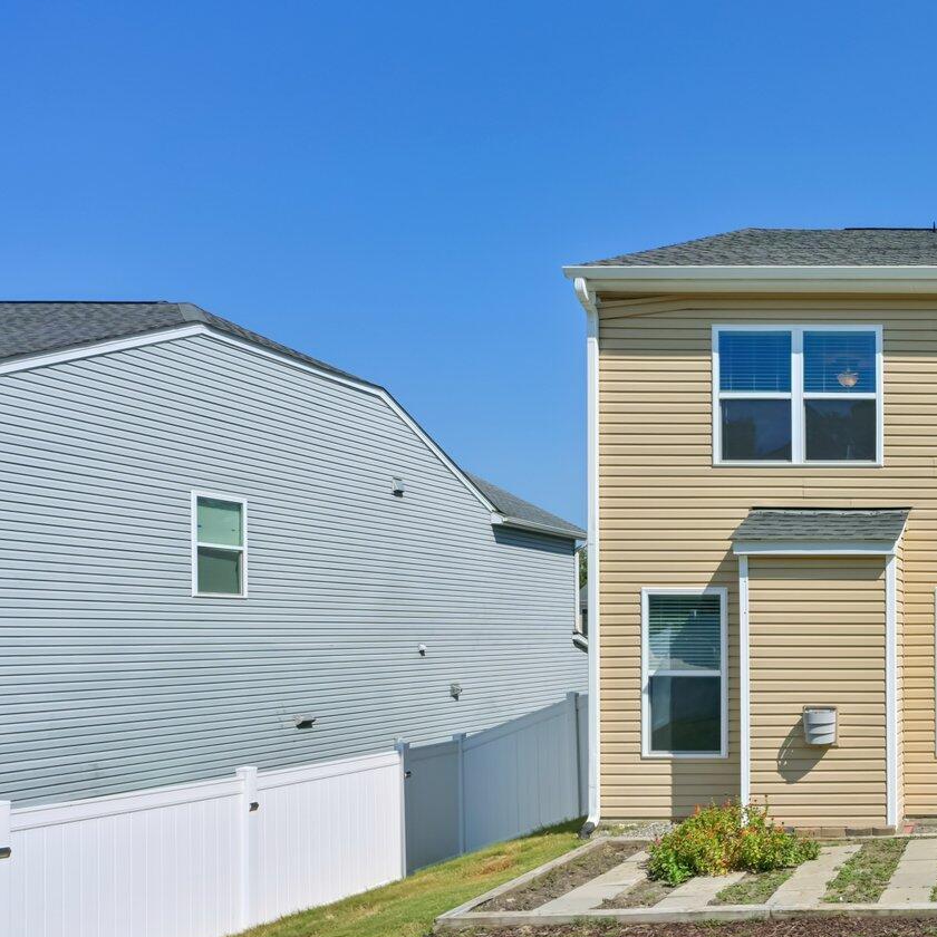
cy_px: 619
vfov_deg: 54.6
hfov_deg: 39.8
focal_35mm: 29
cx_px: 1123
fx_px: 888
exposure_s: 1/800
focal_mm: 14
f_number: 8
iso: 100
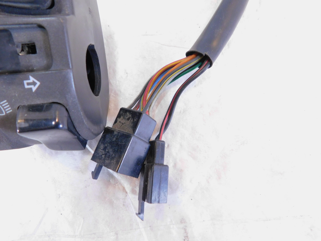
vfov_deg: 58.9
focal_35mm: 23
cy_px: 120
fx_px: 213
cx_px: 160
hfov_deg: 73.9
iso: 400
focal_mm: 4
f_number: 3
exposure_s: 1/30
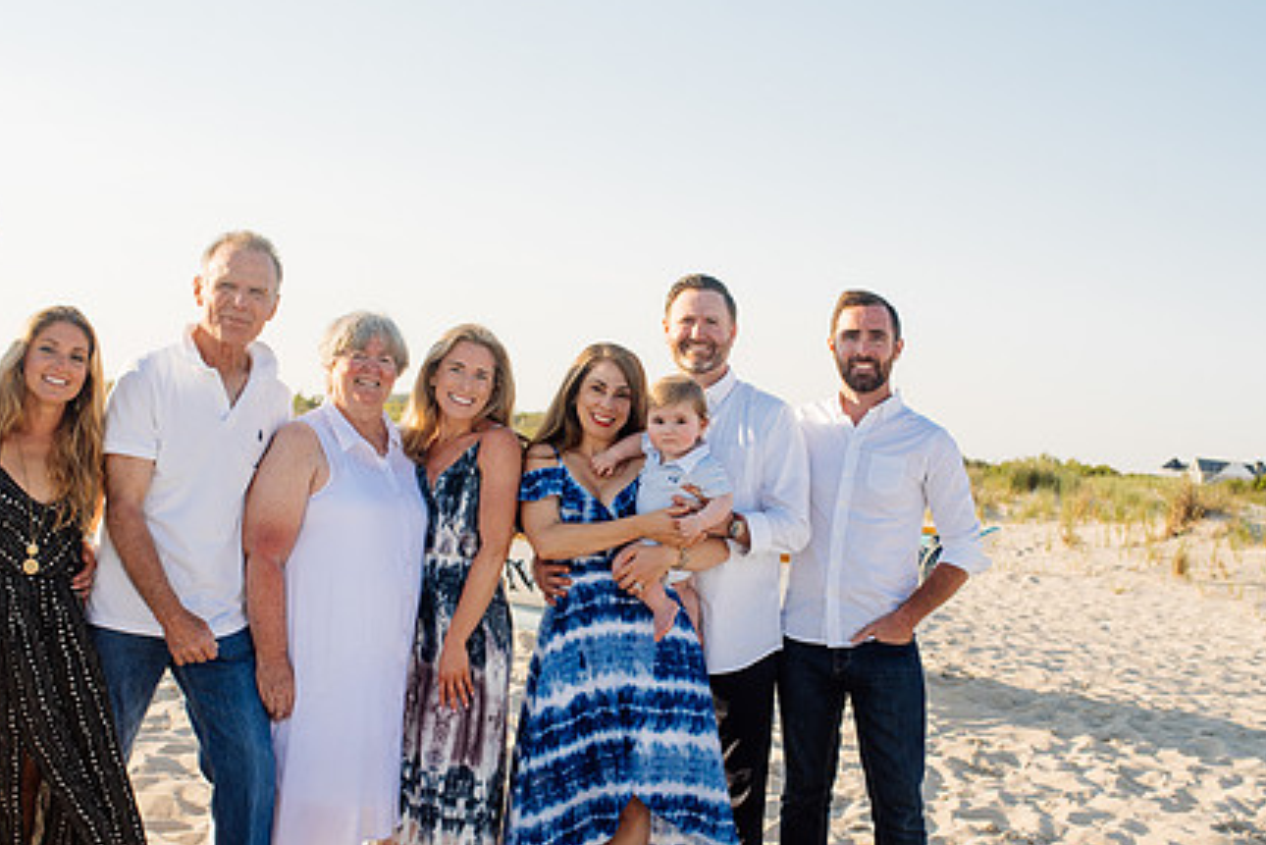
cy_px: 528
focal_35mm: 54
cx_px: 635
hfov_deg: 36.9
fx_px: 1900
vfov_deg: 25.0
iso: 160
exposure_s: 1/800
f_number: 4
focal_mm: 35
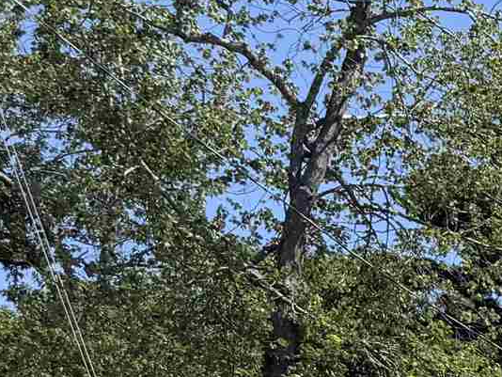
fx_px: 2002
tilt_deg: +3.1
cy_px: 666
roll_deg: -0.4
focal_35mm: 138
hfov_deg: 11.5
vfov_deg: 10.2
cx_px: 1244
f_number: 1.78
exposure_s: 1/3584
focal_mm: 6.76
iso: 80
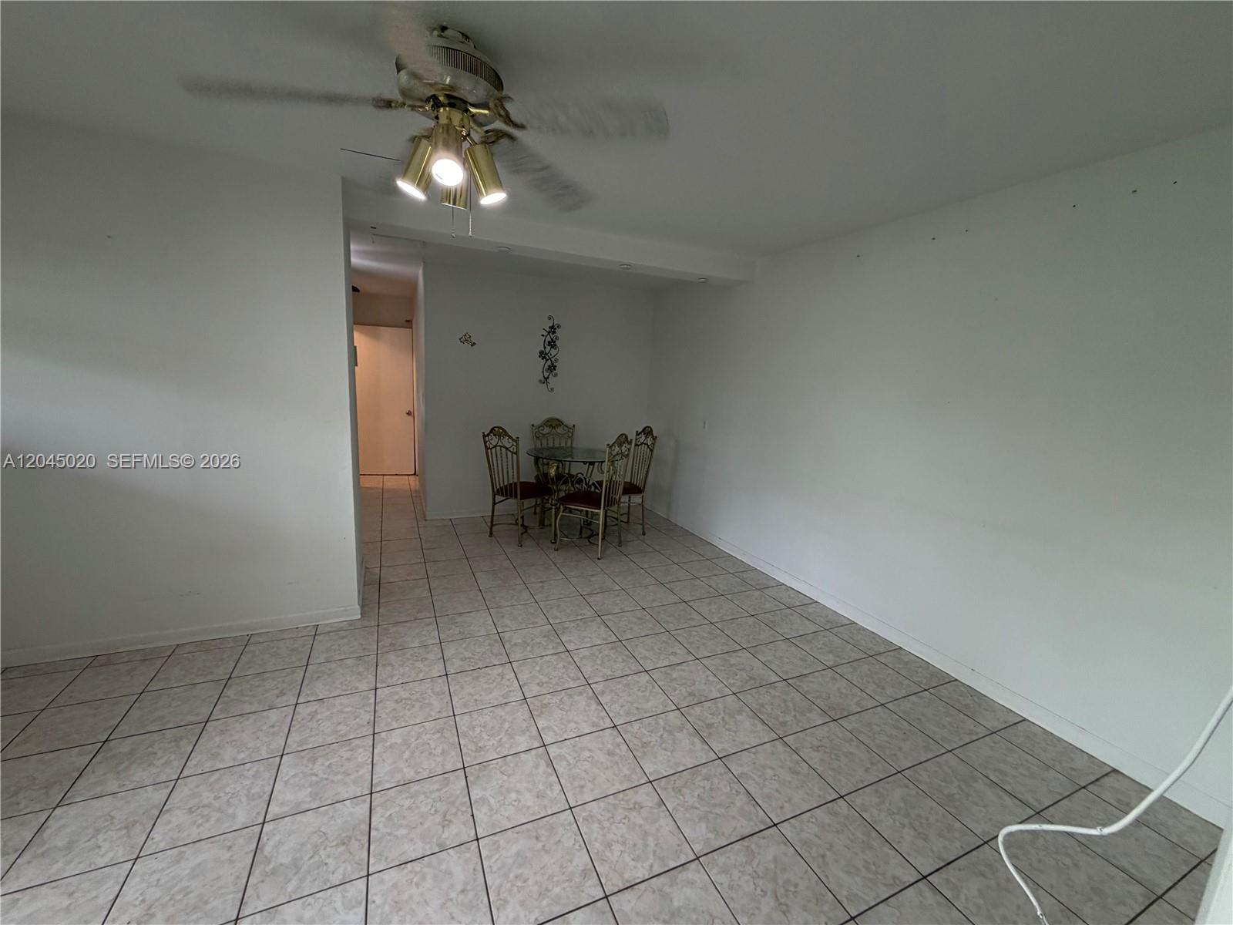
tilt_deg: -10.6
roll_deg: -2.9
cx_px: 616
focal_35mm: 14
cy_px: 462
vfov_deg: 85.7
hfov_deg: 102.1
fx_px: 499
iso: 250
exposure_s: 1/60
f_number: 2.2
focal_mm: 2.22
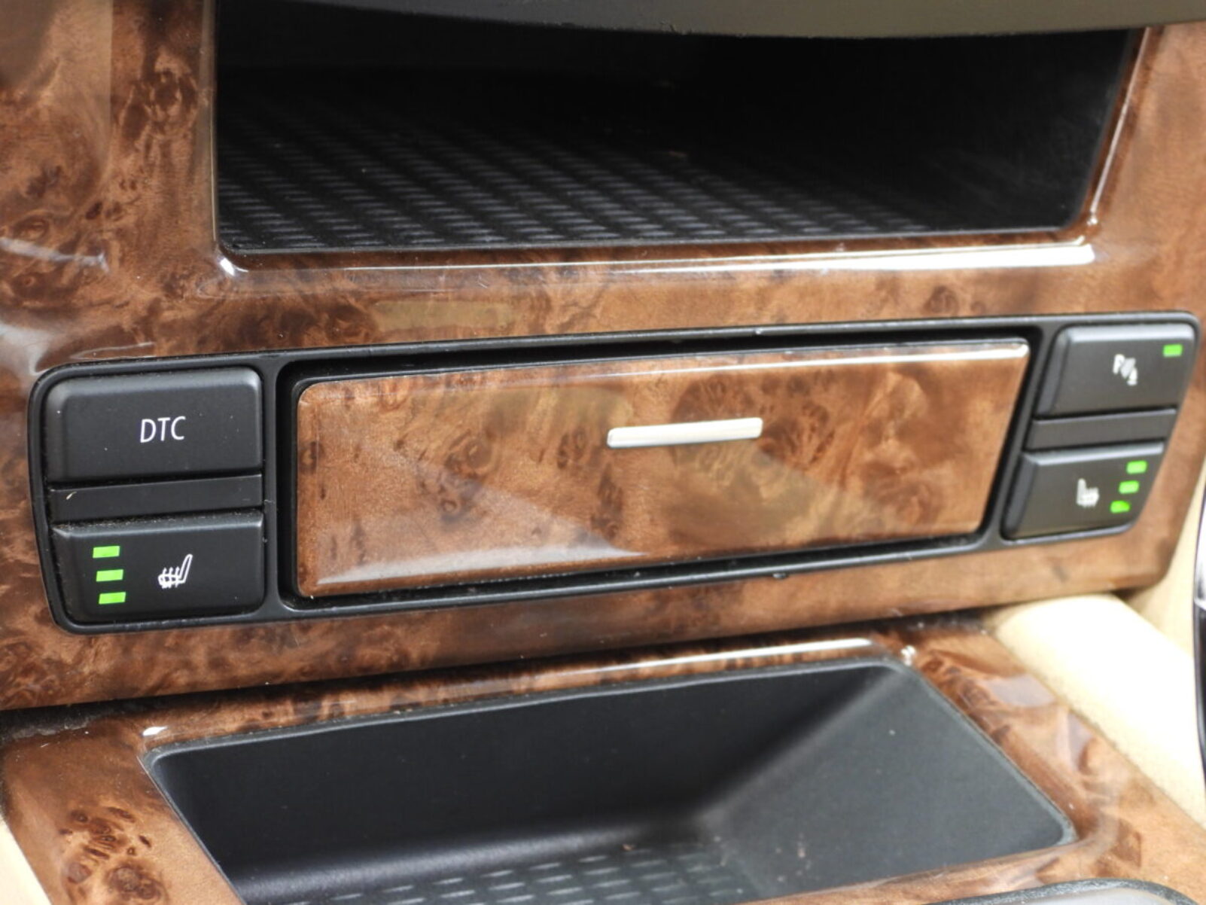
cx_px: 603
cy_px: 452
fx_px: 3171
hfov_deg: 21.5
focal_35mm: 91
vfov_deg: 16.2
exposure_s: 1/60
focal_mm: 16.3
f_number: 3.5
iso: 280
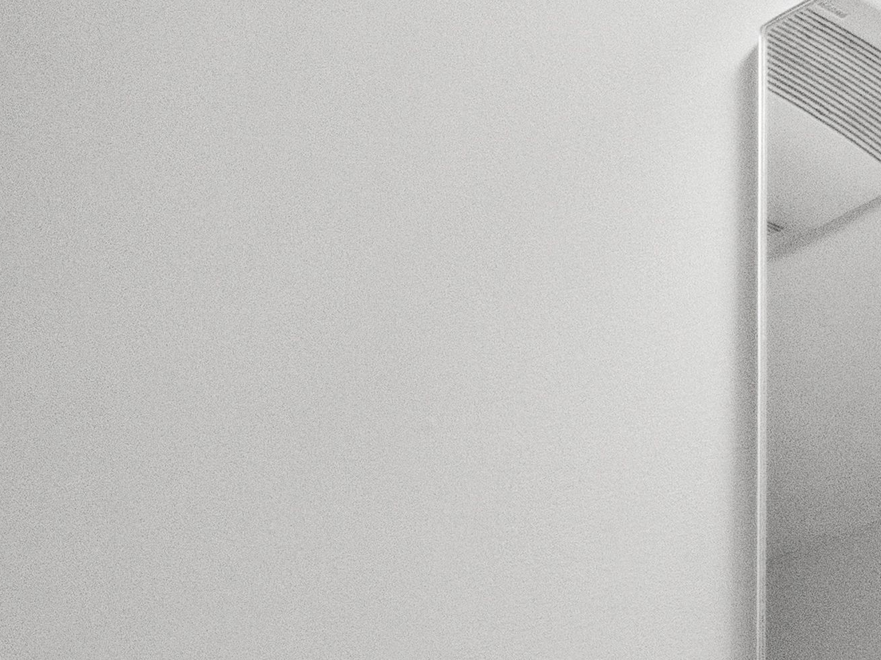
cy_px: 1698
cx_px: -84
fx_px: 2699
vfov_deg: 11.1
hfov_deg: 17.9
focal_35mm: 106
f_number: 11
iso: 3200
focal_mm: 15.3
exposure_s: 1/13
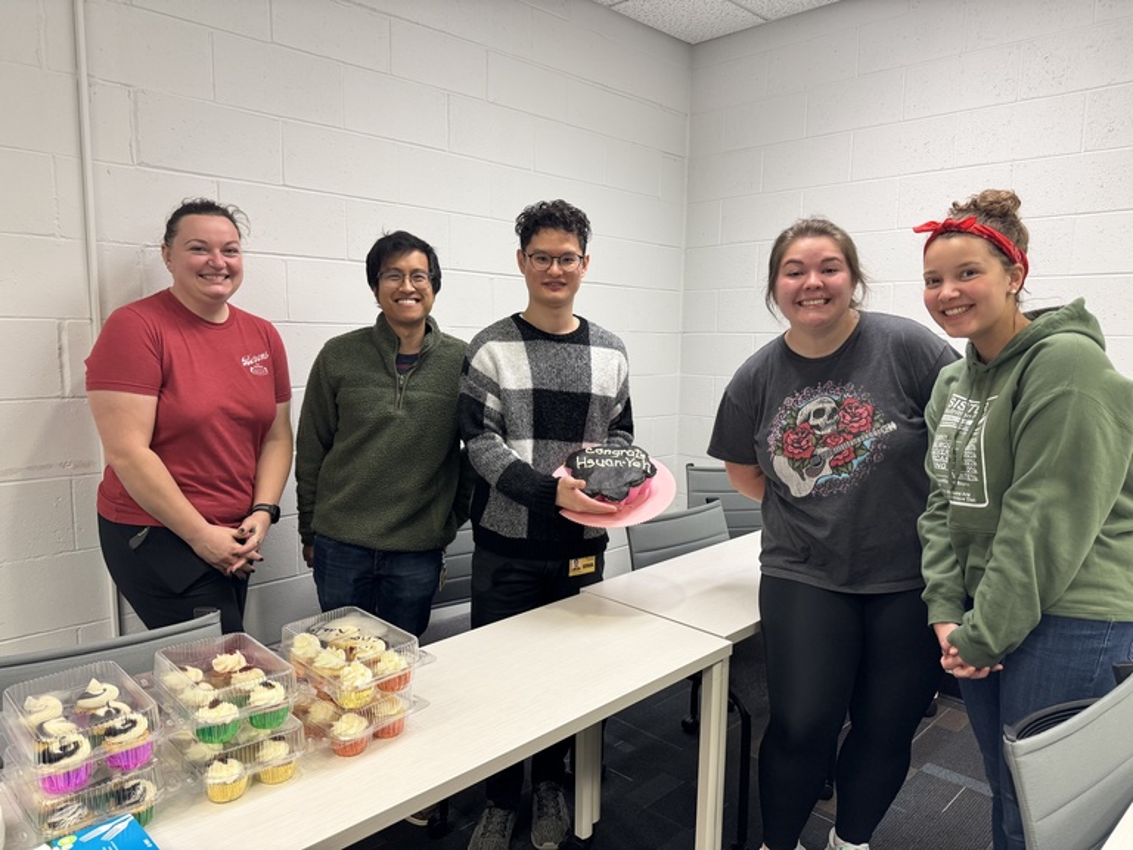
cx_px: 566
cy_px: 425
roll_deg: -0.4
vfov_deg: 56.8
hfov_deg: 71.6
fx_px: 786
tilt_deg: -7.1
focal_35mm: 24
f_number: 1.78
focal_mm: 6.76
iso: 200
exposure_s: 1/120
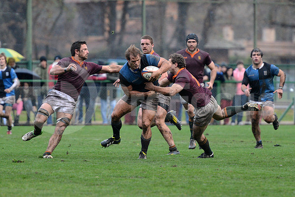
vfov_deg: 5.1
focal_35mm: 270
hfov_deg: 7.6
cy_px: 98
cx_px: 148
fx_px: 2213
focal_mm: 270
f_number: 4
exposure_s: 1/500
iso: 3200
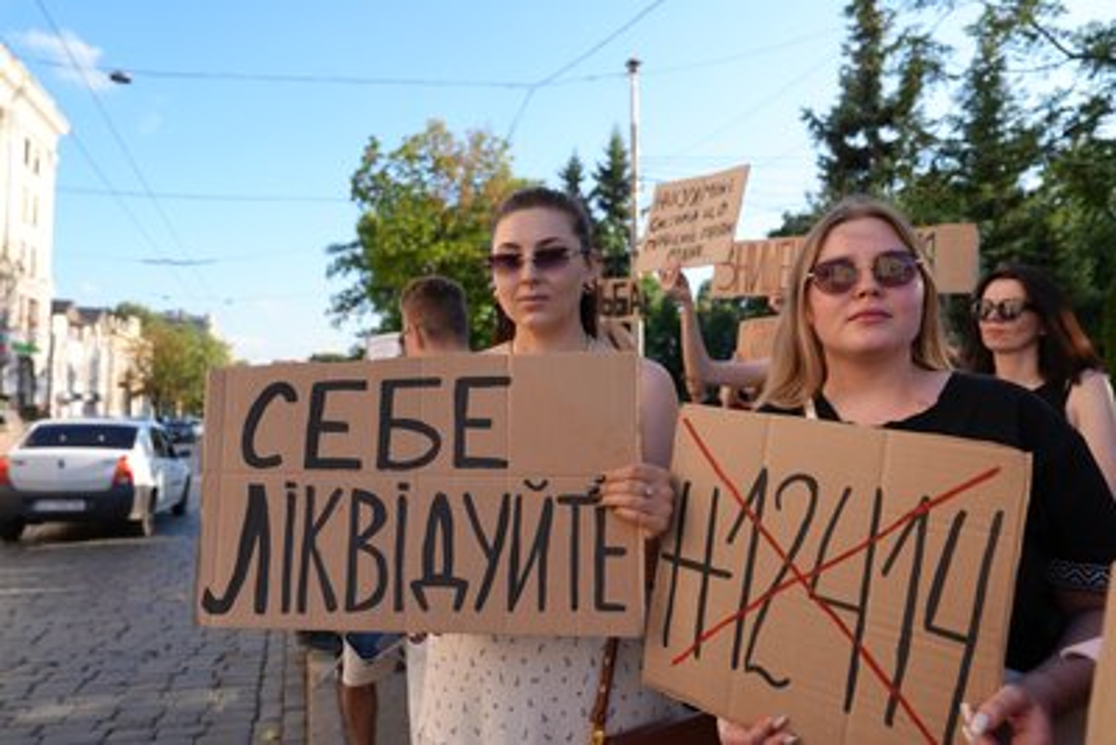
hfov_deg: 73.7
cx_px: 558
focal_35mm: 24
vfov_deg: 53.2
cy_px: 372
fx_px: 744
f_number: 4
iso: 80
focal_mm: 24
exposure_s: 1/250
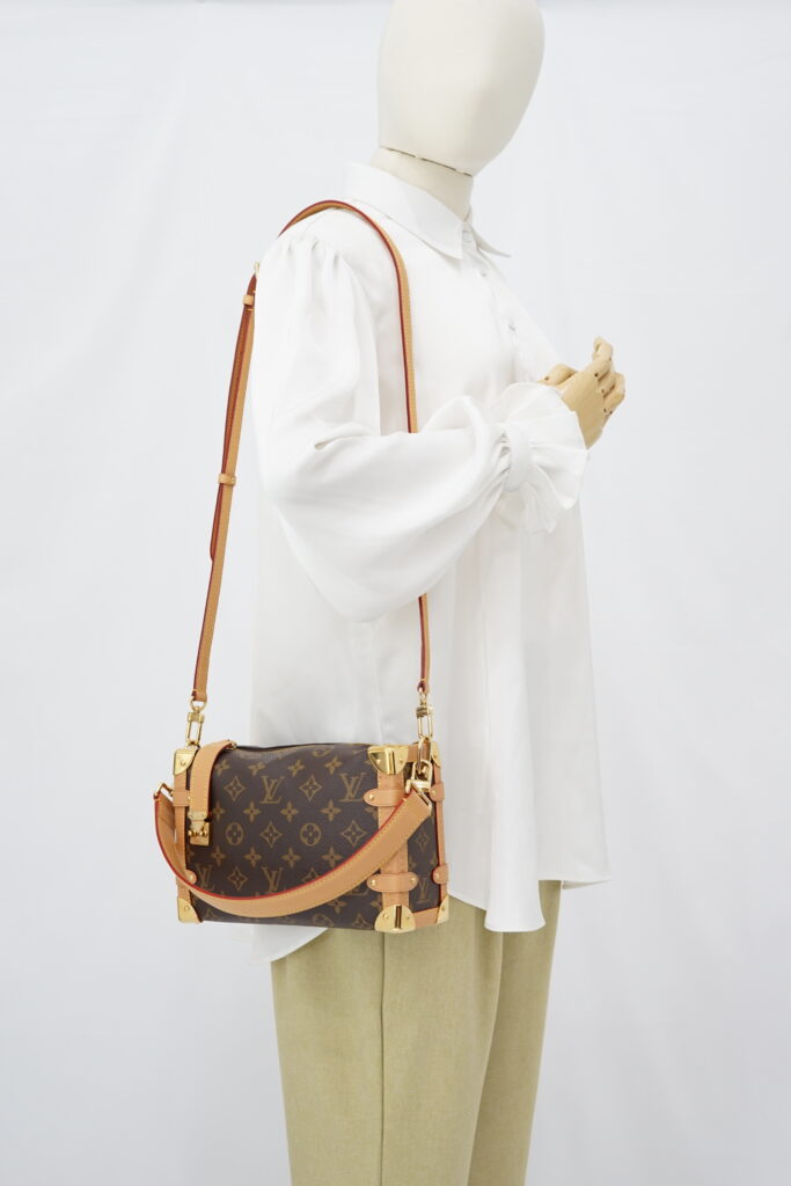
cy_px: 593
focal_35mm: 50
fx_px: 1647
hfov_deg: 27.0
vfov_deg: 39.6
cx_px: 396
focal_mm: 50
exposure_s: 1/8
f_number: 6.3
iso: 640
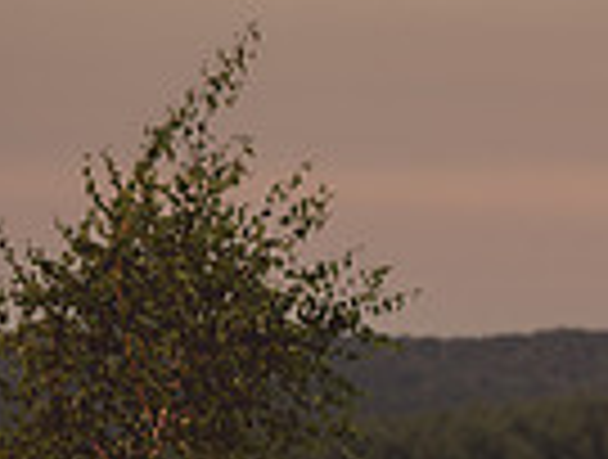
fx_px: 6815
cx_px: 1148
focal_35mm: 387
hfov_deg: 5.0
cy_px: 644
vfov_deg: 3.8
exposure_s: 1/500
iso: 400
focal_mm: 85
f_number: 2.8
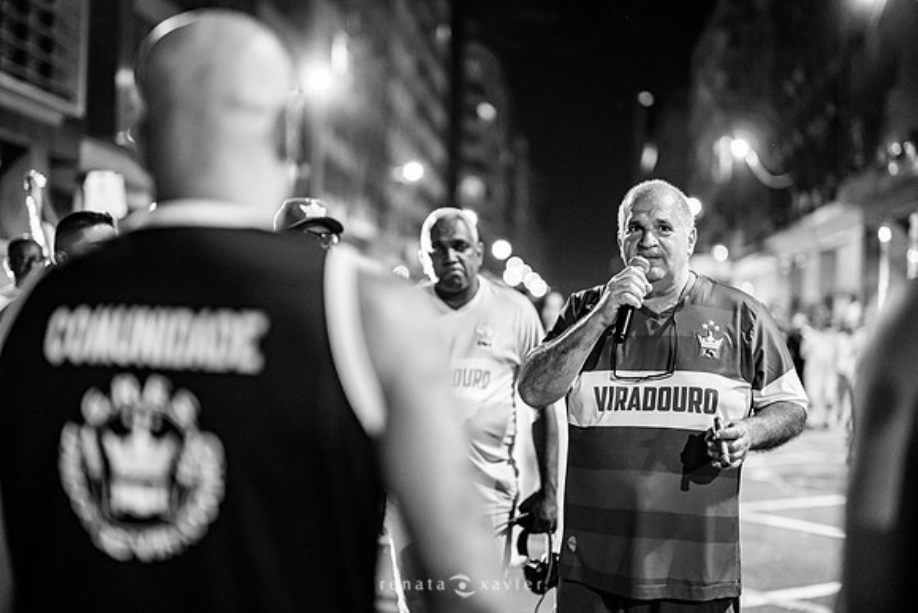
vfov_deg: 27.0
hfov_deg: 39.6
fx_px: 1275
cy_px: 306
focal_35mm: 50
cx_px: 459
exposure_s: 1/320
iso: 2000
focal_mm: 50
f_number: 1.2
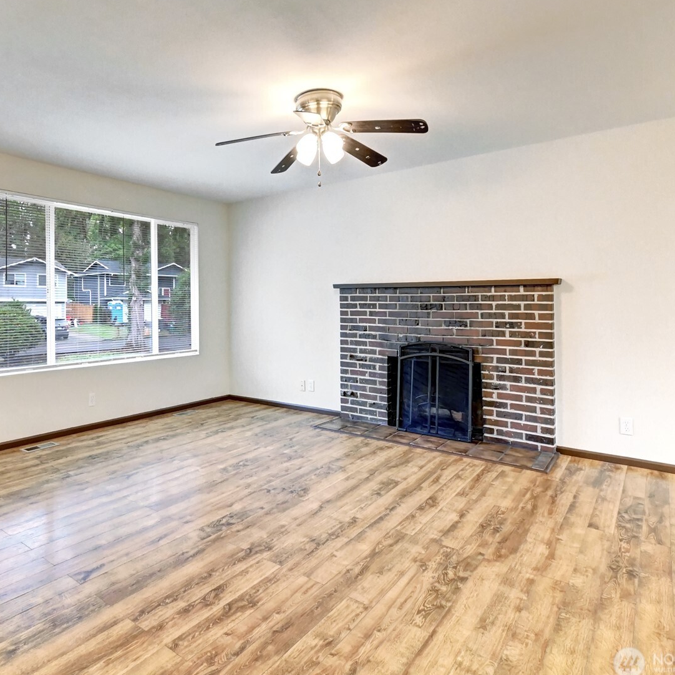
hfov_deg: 73.0
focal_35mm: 20
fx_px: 441
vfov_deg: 74.8
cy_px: 334
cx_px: 236
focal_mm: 10
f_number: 11
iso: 4000
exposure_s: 1/8
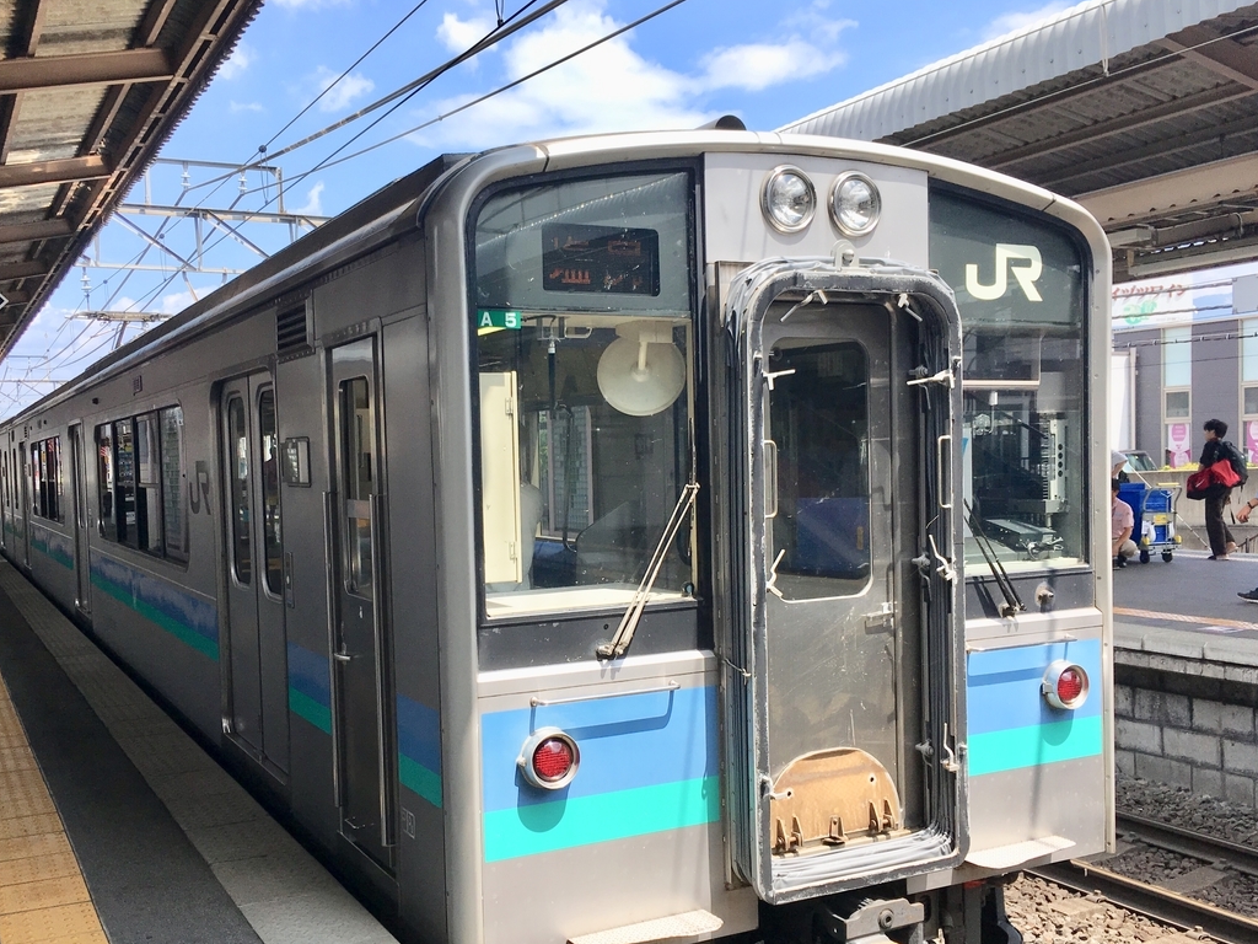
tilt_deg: -3.4
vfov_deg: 41.7
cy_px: 517
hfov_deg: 53.8
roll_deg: +1.4
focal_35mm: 34
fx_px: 1236
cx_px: 552
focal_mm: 4.15
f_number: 2.2
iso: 25
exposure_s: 1/785
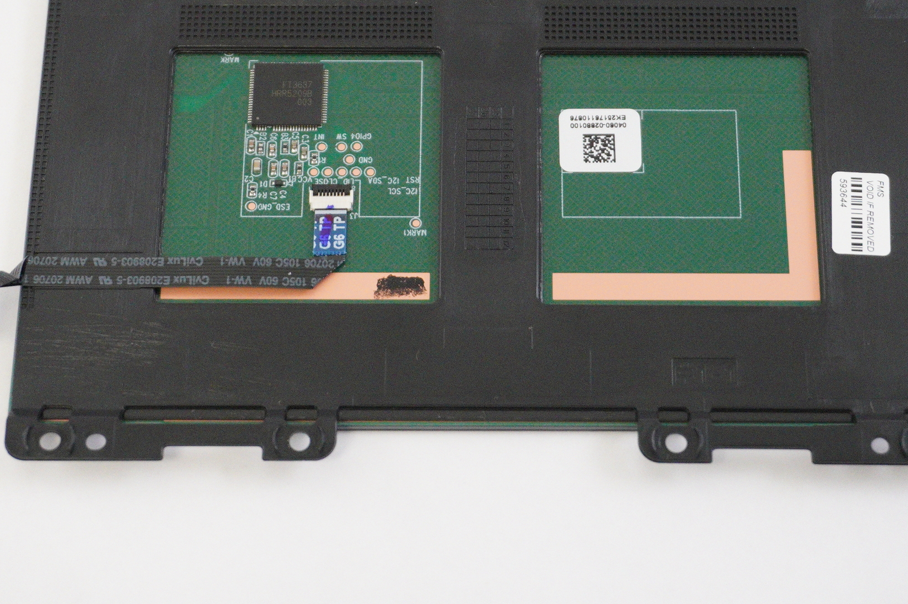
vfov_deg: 15.1
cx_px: 491
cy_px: 152
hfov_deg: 22.7
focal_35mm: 90
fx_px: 2262
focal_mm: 39
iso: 5000
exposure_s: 1/250
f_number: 5.6
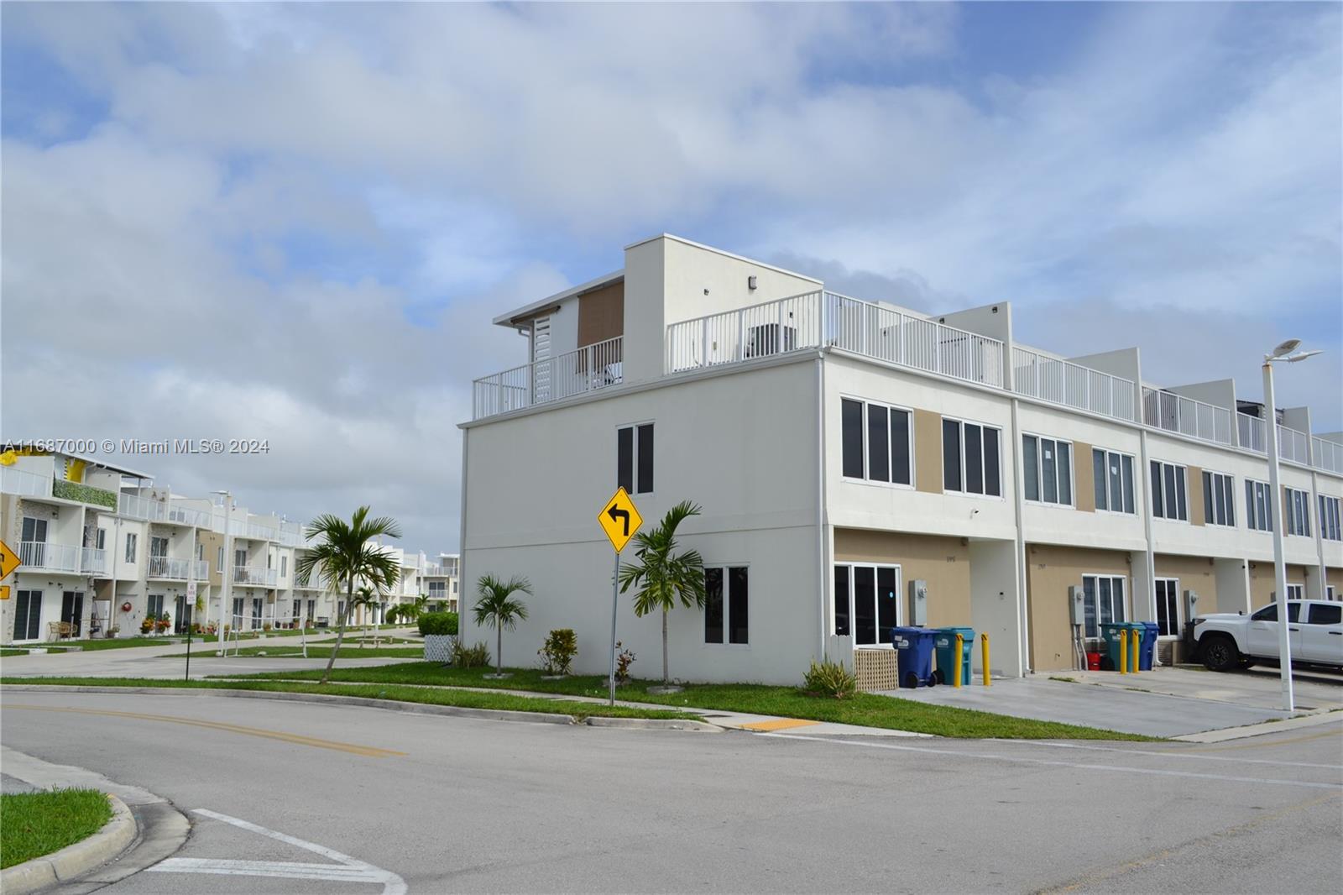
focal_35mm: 30
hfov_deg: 61.9
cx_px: 672
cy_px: 448
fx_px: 1119
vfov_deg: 43.6
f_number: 9
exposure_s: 1/320
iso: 100
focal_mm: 20
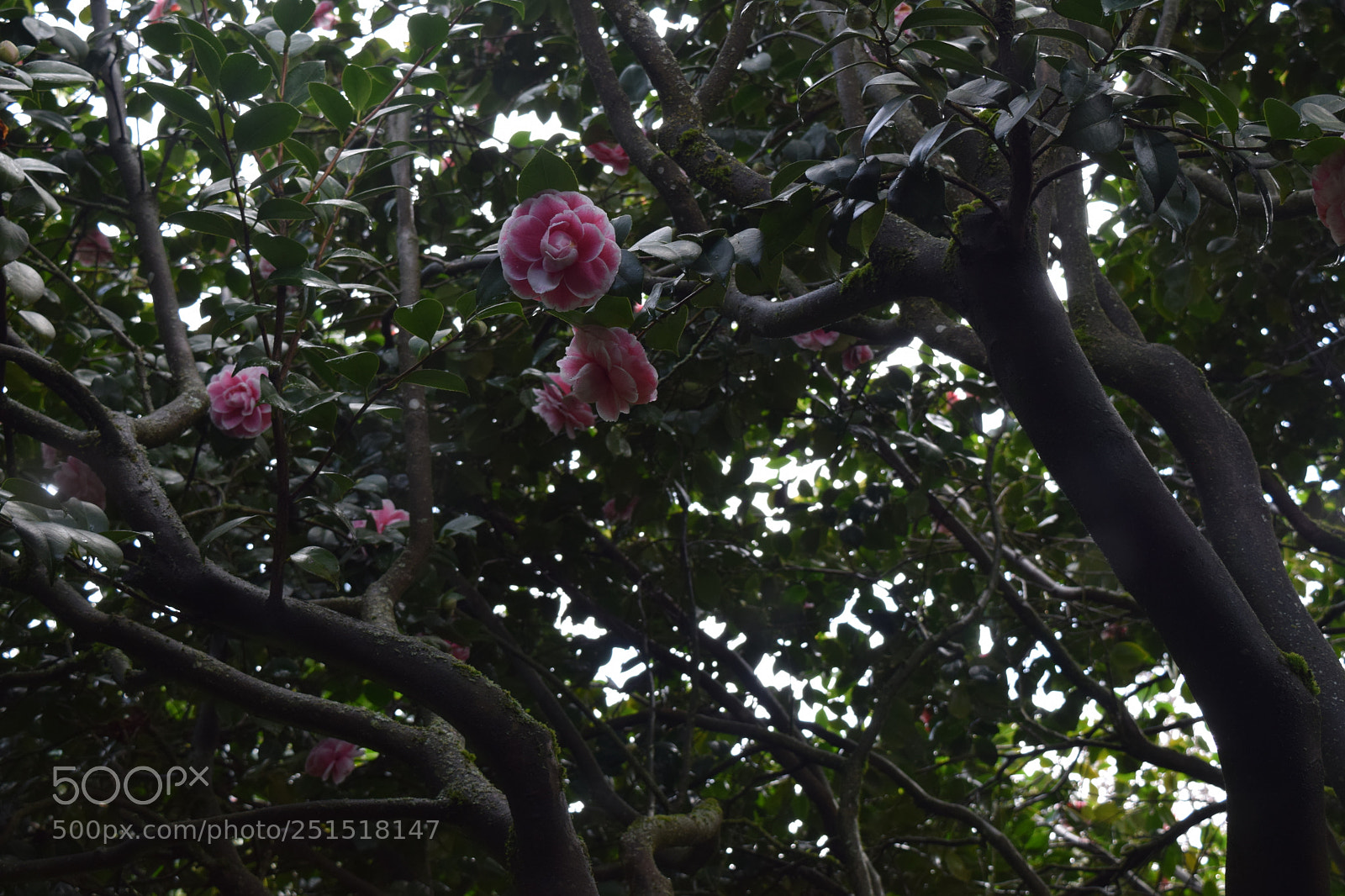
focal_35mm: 57
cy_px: 448
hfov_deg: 35.1
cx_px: 672
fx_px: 2129
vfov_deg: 23.8
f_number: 7.1
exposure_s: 1/200
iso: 400
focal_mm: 38
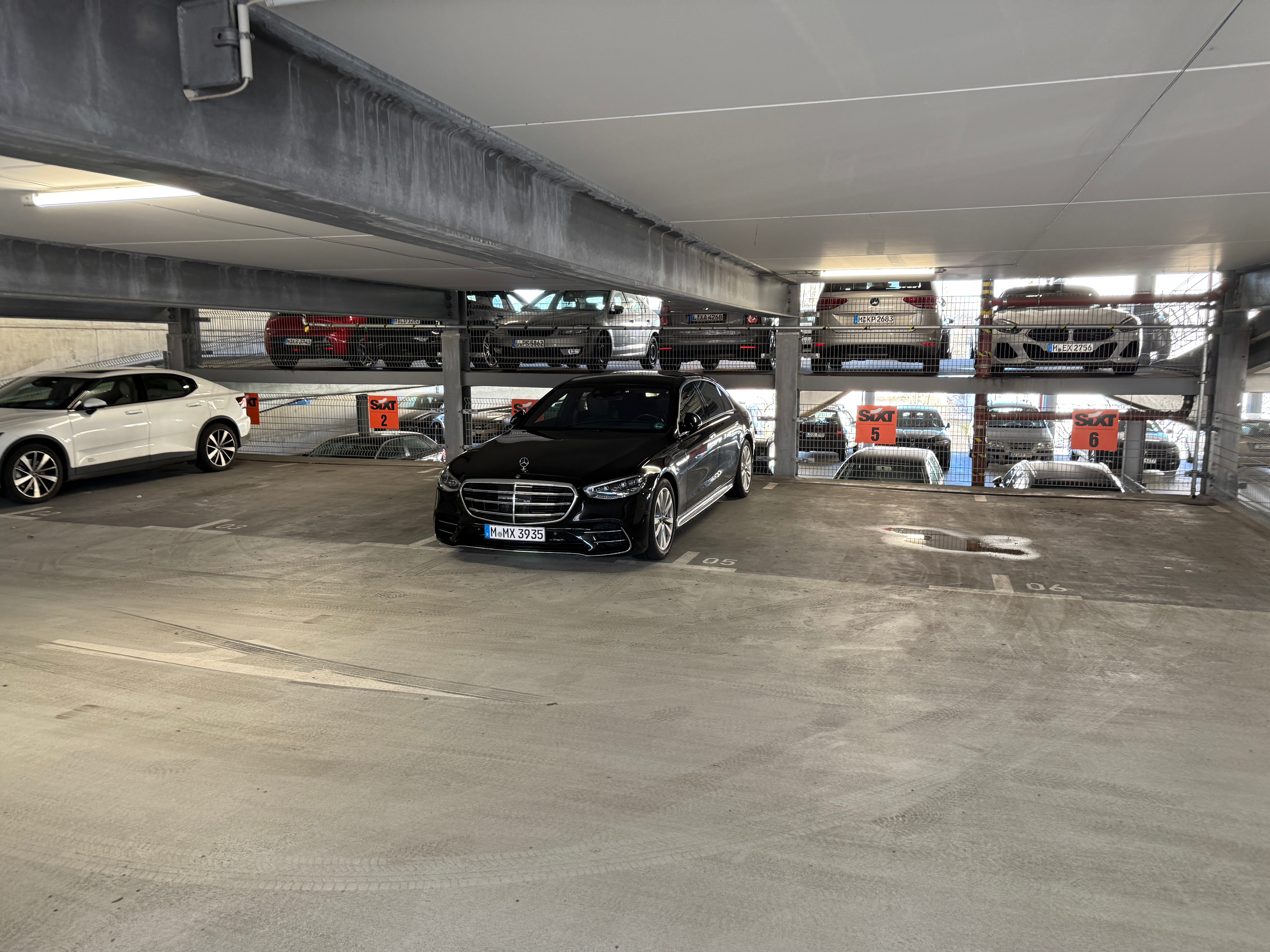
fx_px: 881
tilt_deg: -7.6
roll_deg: +0.6
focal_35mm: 24
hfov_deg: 71.6
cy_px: 476
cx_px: 635
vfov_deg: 56.8
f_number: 1.78
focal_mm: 6.76
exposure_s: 1/50
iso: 125
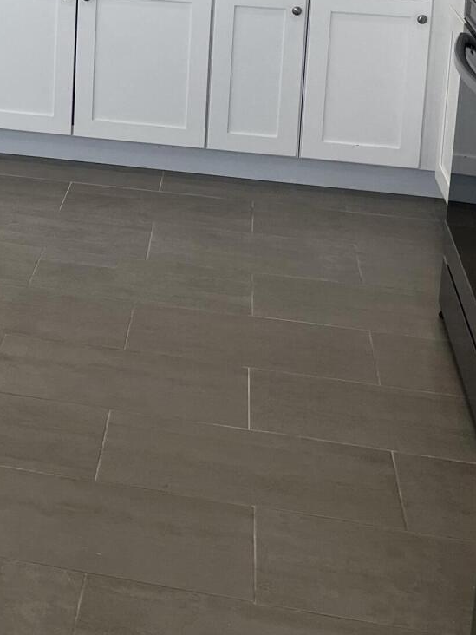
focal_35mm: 71
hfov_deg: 19.6
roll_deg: -1.1
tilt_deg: -8.1
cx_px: -80
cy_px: -59
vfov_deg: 25.5
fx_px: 1302
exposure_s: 1/120
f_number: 1.6
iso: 80
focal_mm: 5.1
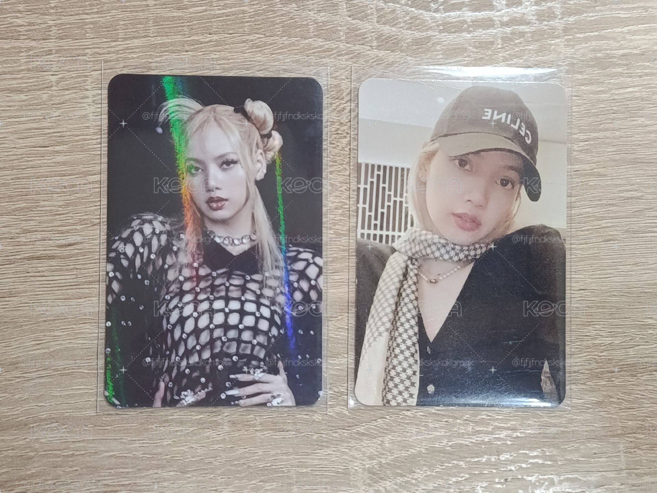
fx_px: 911
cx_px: 328
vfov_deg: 30.3
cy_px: 246
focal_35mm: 48
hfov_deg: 39.7
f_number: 1.7
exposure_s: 1/60
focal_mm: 5.24
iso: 715
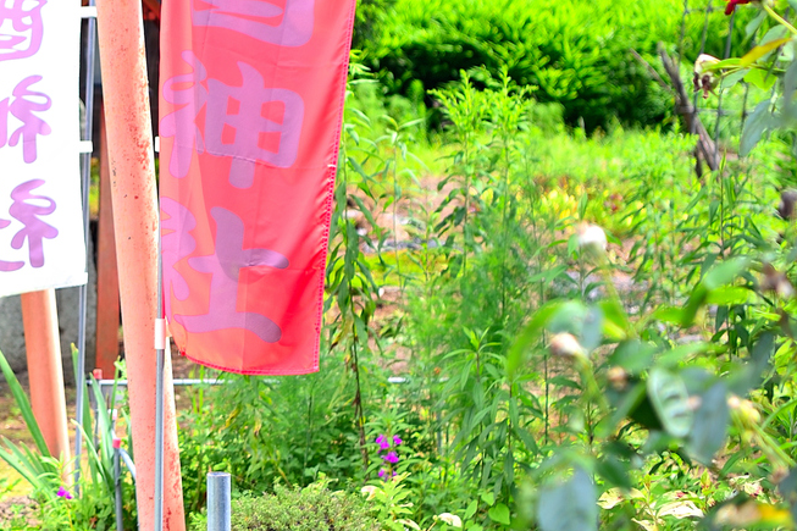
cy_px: 113
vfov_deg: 9.7
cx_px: -200
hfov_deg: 14.1
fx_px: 3121
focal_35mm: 141
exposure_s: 1/50
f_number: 3.2
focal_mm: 46
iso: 100
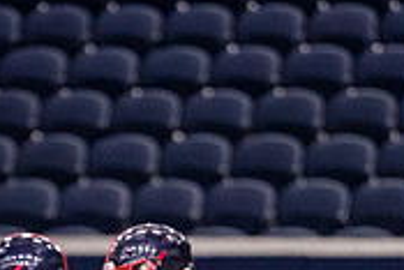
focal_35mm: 931
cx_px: 12
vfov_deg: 1.5
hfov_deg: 2.2
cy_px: 445
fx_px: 10456
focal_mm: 200
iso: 2000
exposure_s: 1/1000
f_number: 2.8
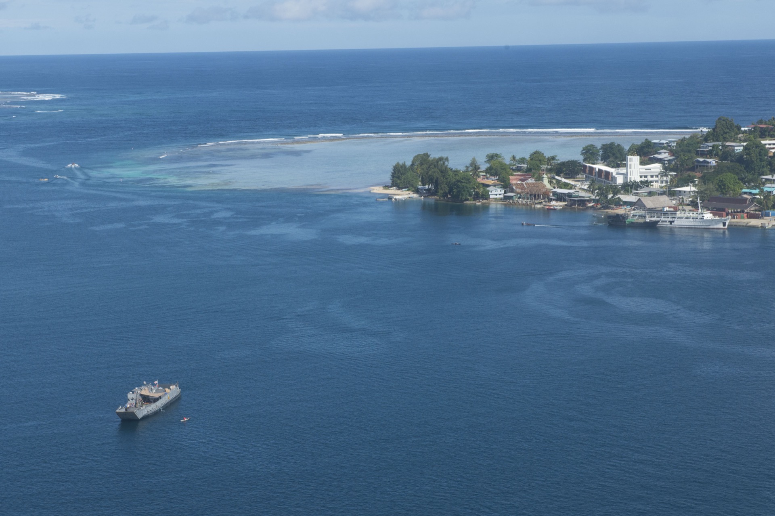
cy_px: 258
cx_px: 388
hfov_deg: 28.9
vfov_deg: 19.4
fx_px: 1506
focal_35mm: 70
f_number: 13
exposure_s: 1/1250
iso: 1000
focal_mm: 70
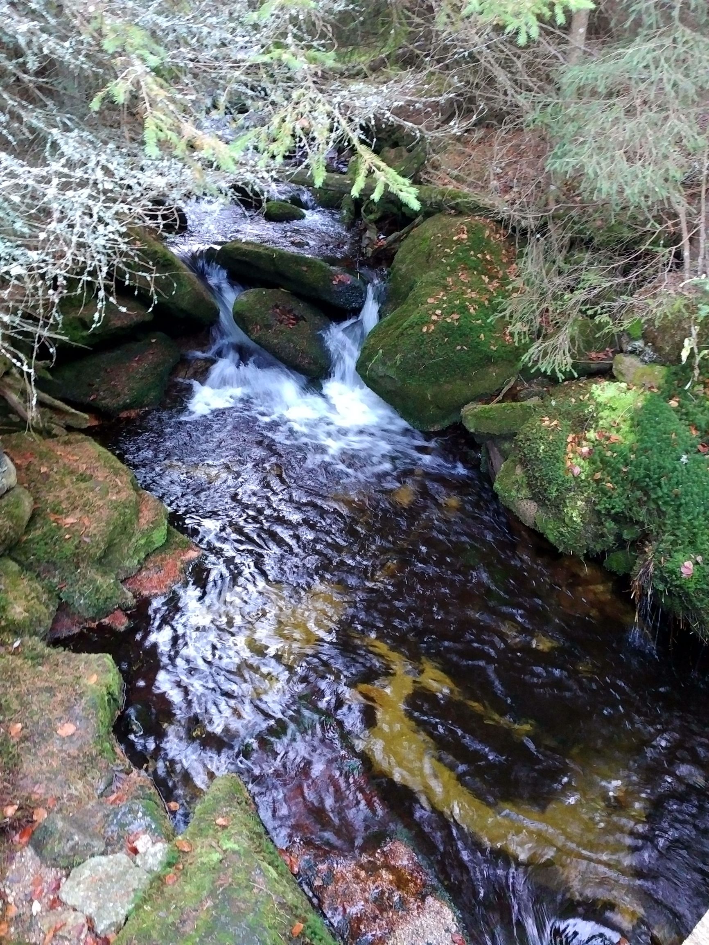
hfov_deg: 51.4
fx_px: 737
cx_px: 354
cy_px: 472
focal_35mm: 27
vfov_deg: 65.3
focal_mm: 4.75
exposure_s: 1/15
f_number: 2.2
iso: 380
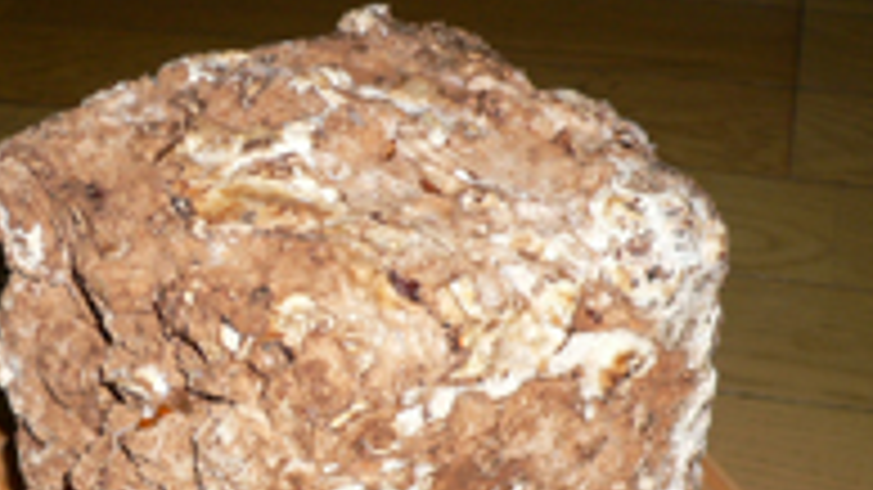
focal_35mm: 69
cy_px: 546
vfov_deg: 16.9
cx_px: 364
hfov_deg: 30.5
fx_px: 1597
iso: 80
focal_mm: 5.8
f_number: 2.8
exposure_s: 1/60
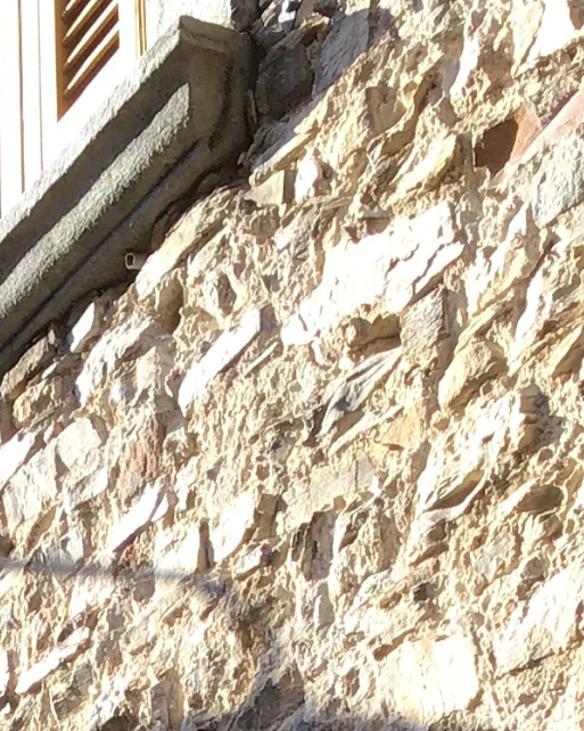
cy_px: 1369
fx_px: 2854
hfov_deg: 11.5
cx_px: -81
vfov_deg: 13.0
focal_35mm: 132
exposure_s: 1/231
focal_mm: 3.3
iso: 25
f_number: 2.4
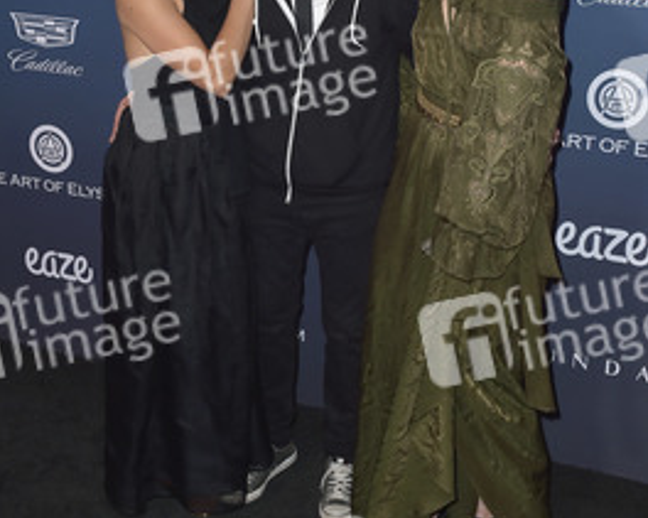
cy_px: 206
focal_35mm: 57
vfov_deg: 26.6
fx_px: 1093
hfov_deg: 33.0
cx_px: 323
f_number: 5.6
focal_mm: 40
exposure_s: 1/250
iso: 250
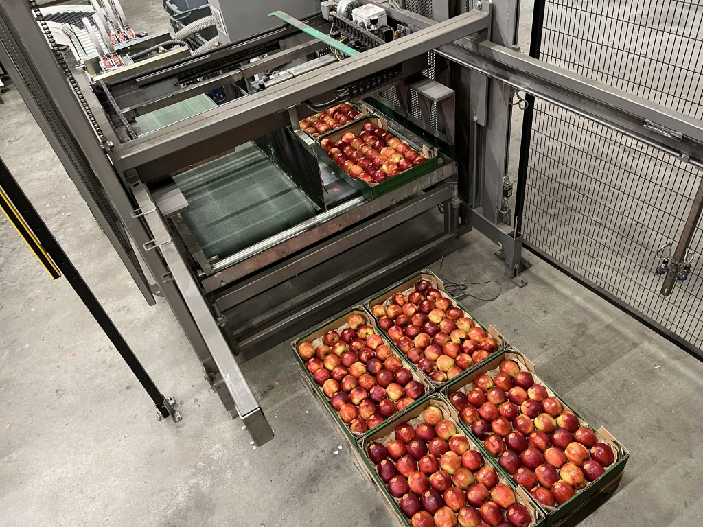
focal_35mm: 26
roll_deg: +10.8
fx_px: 528
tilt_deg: -43.8
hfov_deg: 67.3
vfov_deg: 53.1
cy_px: 264
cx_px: 352
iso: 320
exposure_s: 1/50
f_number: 1.6
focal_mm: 5.1
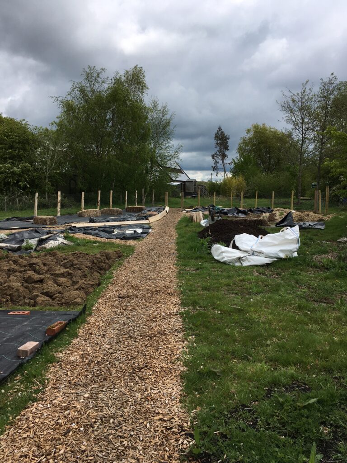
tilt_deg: -7.2
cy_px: 232
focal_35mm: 29
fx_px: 388
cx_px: 174
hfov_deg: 48.2
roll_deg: -1.3
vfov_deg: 61.7
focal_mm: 4.15
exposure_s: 1/1709
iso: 25
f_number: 2.2
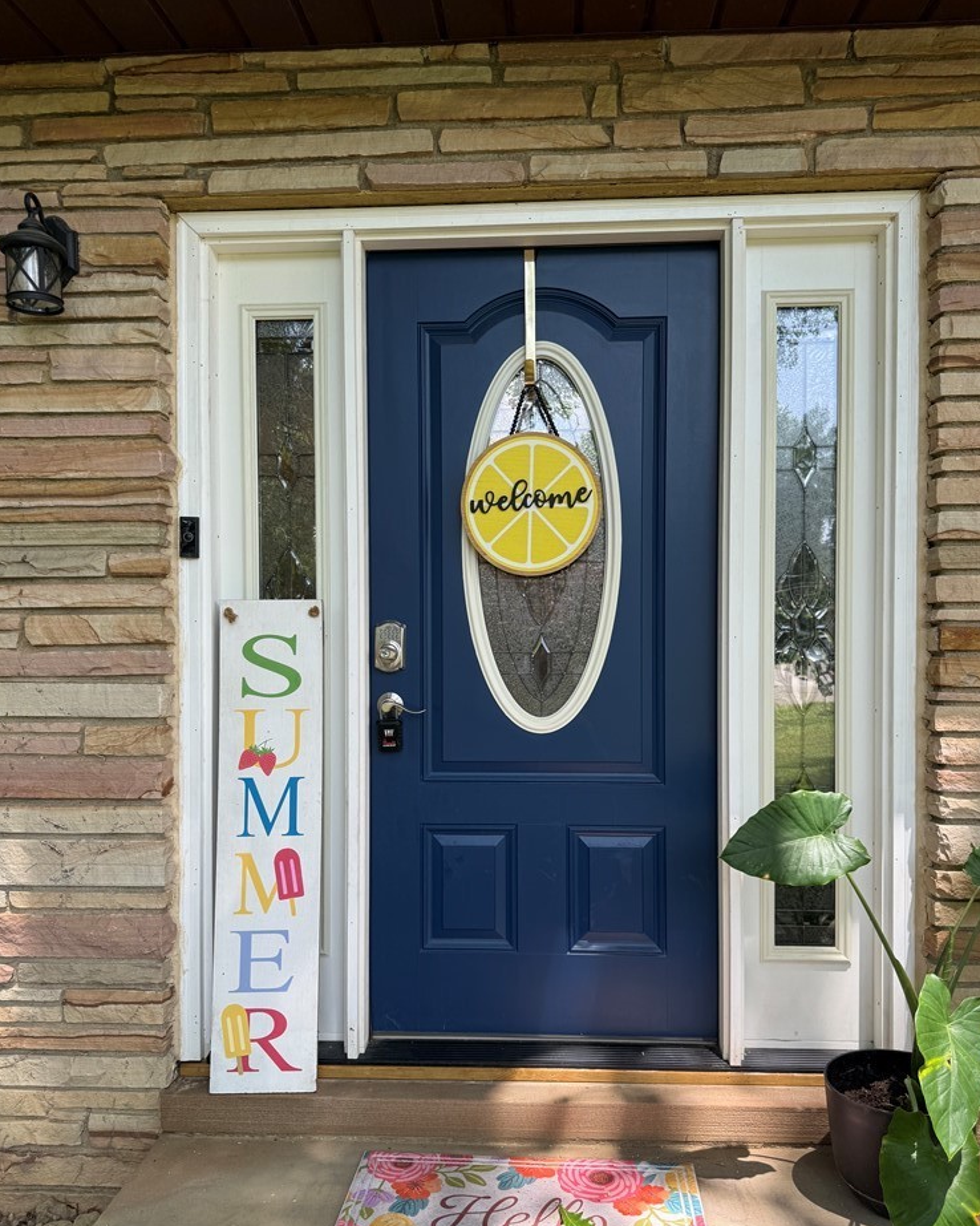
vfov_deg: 66.0
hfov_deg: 54.9
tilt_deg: -1.3
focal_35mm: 26
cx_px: 505
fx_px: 943
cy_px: 657
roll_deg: -0.2
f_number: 1.78
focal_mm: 6.76
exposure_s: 1/514
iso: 80
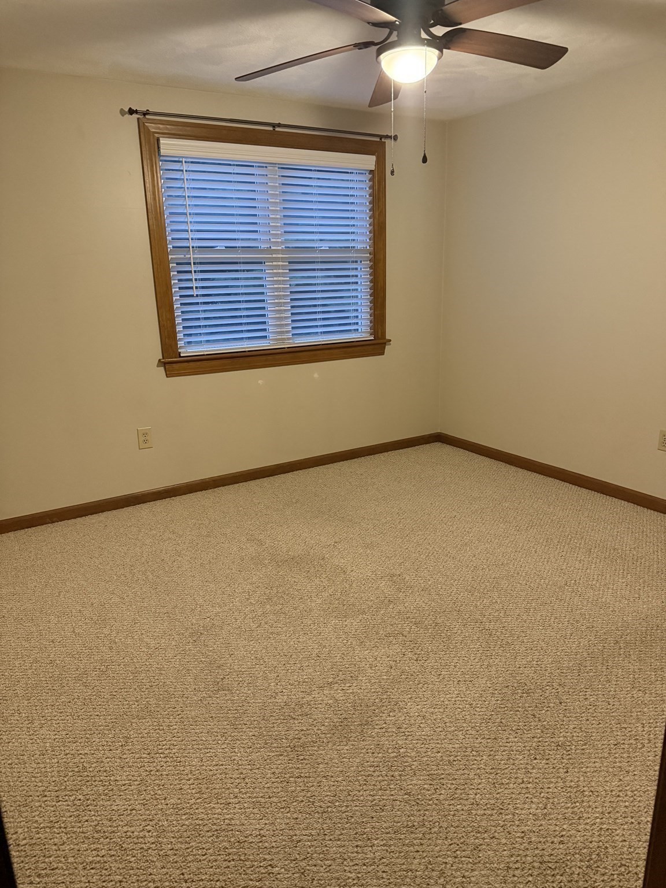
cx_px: 333
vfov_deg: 71.6
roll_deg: +1.3
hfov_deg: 56.8
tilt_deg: -14.6
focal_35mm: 24
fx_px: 616
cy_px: 444
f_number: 1.78
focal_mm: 6.76
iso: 800
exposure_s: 1/60
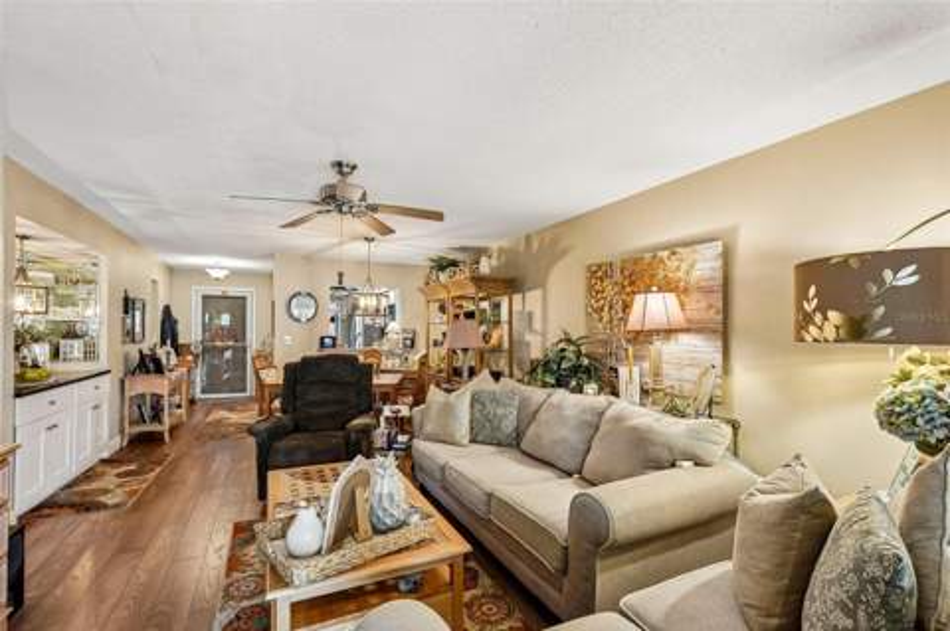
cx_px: 475
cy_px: 316
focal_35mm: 16
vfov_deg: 73.6
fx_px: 422
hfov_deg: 96.8
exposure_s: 1/6
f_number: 8
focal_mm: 16
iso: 400
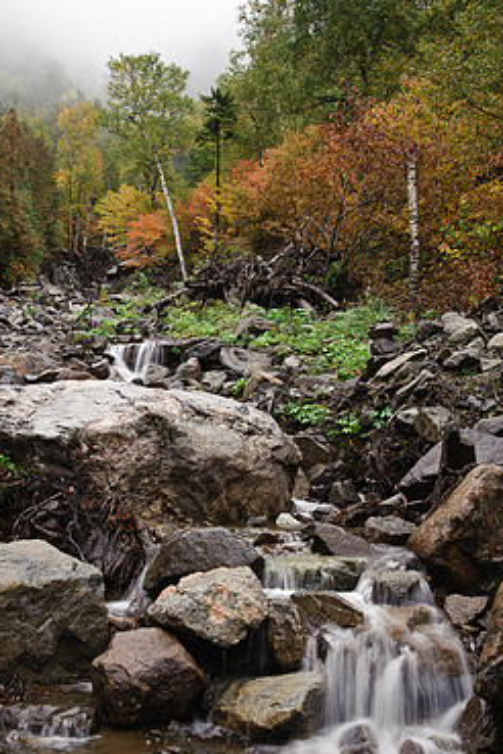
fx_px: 817
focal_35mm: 39
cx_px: 218
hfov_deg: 34.2
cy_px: 447
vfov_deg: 49.3
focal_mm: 32
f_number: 16
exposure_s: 1/5
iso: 200
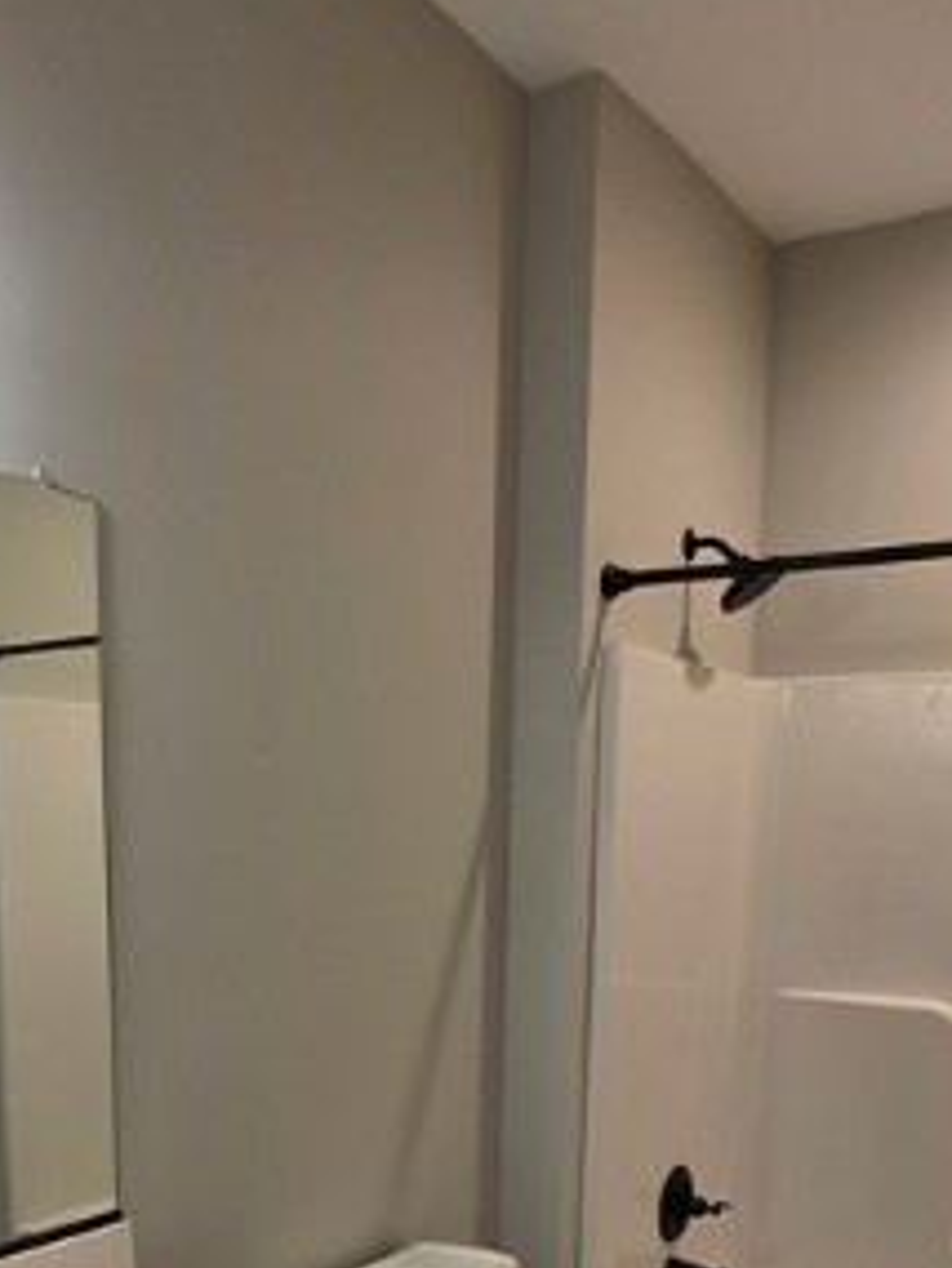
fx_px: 1282
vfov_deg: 48.2
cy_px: 1094
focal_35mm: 35
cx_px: 387
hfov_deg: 40.6
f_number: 1.9
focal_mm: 2.2
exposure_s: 1/120
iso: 160
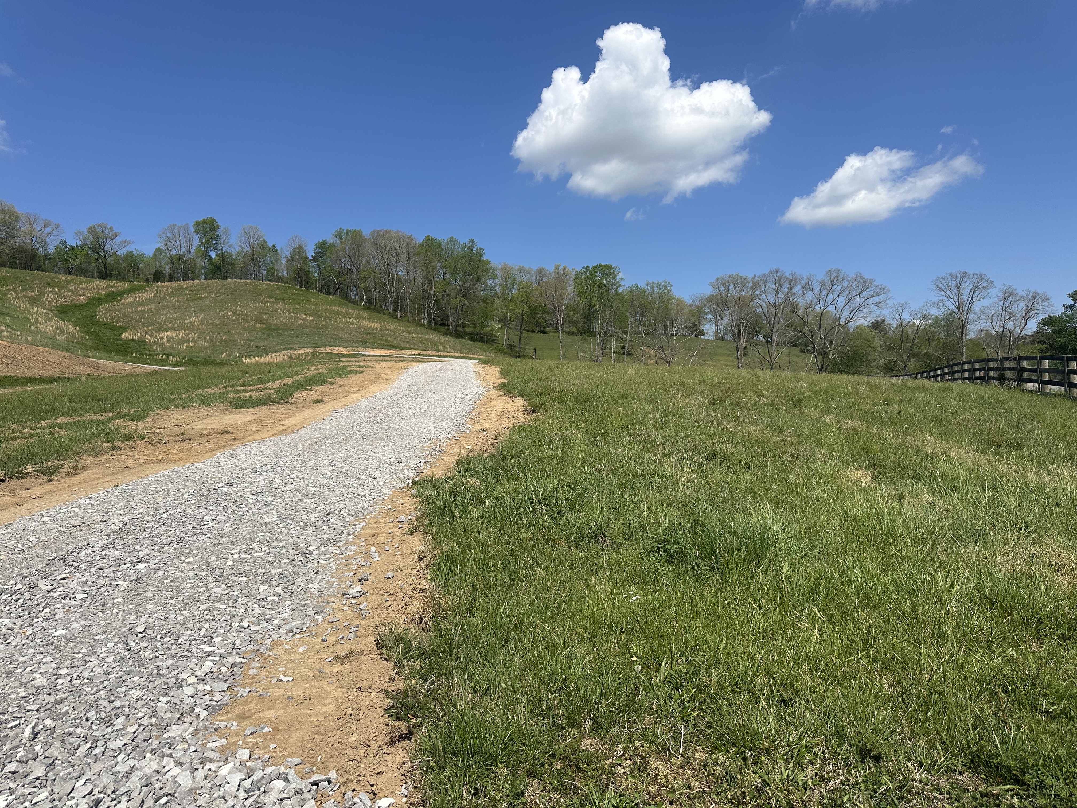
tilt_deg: +0.9
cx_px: 538
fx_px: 747
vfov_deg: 56.8
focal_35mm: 24
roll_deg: +2.0
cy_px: 404
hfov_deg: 71.6
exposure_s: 1/6623
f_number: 1.78
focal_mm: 6.86
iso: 80
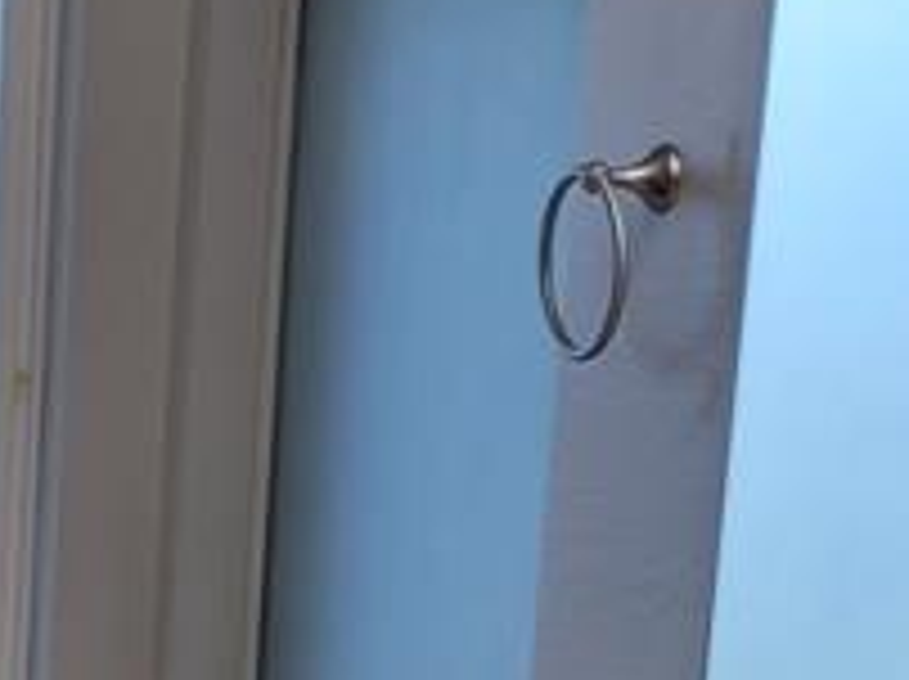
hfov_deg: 14.6
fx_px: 3462
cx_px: -112
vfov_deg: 10.5
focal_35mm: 132
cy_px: 1234
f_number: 1.8
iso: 50
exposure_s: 1/120
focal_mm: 5.4
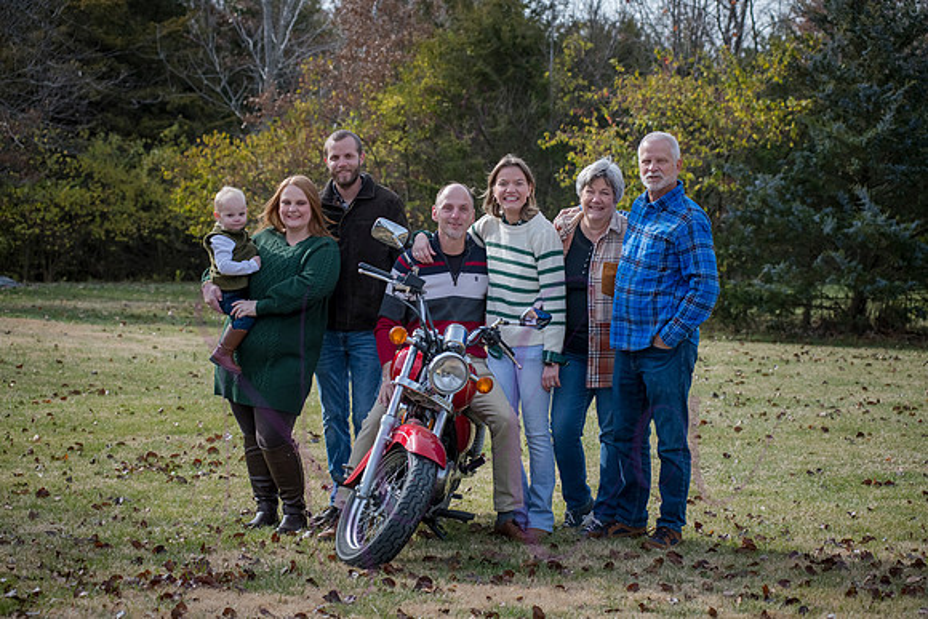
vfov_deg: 17.1
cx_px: 464
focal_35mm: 80
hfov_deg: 25.4
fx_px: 2063
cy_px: 310
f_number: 5.6
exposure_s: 1/1000
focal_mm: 80
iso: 400
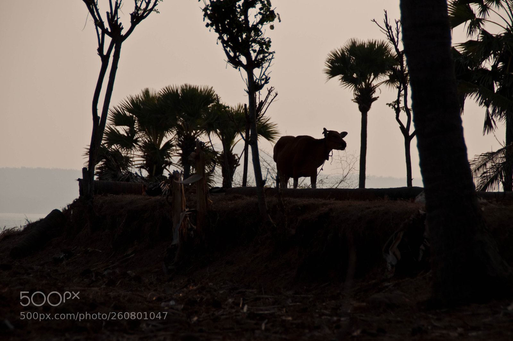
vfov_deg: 7.3
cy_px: 170
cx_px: 256
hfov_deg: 11.0
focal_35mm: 188
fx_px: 2669
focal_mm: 125
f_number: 6
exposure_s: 1/1250
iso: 125
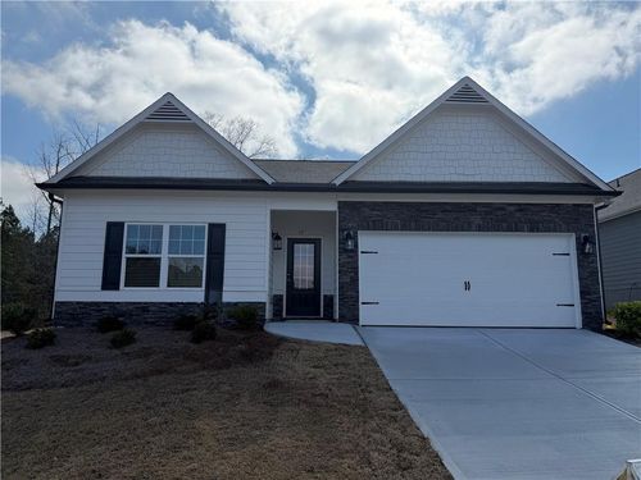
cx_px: 320
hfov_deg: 71.6
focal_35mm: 24
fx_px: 444
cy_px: 240
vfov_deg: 56.8
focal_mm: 6.76
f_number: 1.78
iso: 100
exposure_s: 1/10309
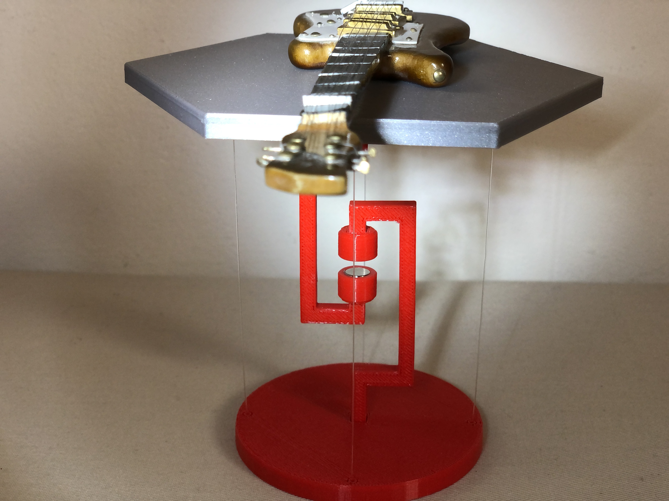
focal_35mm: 52
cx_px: 334
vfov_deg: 28.0
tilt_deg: -24.2
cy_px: 250
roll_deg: +0.9
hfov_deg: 36.8
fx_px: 1005
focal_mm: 6
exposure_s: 1/60
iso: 80
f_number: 2.4
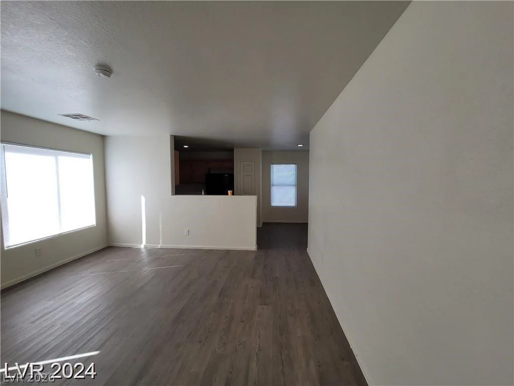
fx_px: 193
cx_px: 257
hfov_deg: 106.2
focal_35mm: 13
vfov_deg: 89.9
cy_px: 193
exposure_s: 1/151
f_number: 2.2
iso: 64
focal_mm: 2.2
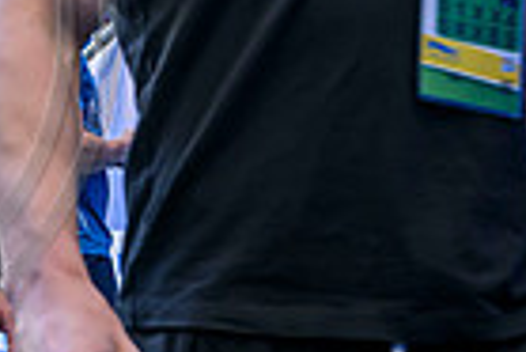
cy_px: 17
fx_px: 1463
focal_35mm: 100
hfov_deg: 18.1
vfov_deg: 13.6
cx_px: -272
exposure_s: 1/200
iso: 320
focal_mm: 24
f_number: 5
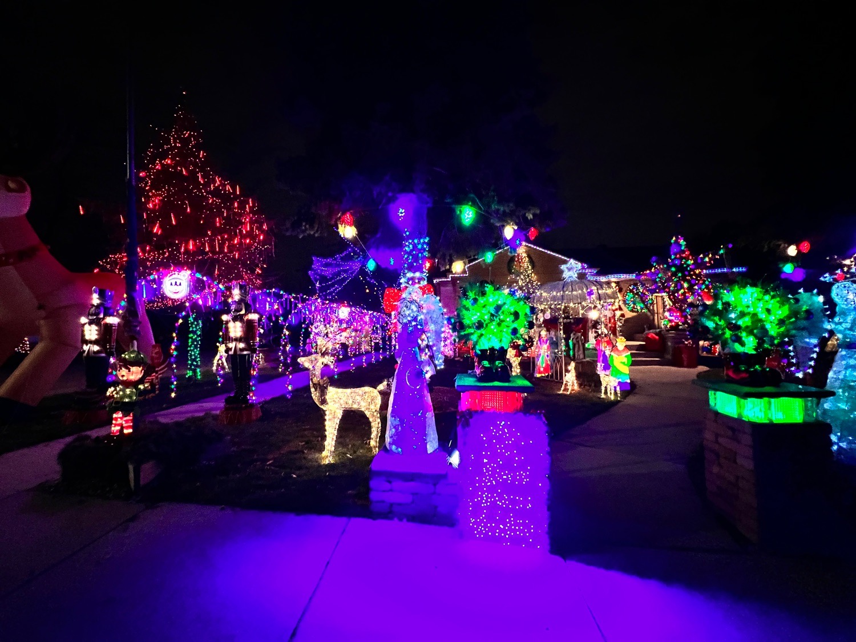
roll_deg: +1.1
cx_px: 428
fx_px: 321
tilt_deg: +0.3
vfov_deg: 89.9
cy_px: 321
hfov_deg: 106.2
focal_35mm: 13
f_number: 1.8
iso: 1000
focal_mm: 1.57
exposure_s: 1/40
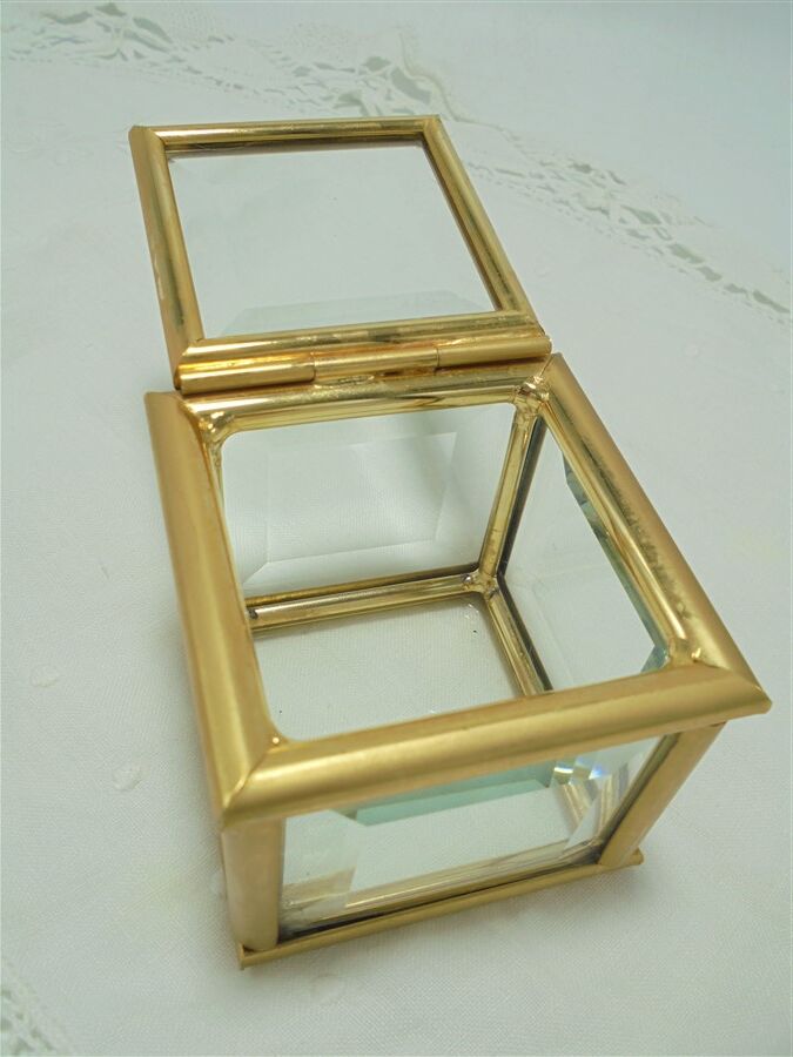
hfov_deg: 48.2
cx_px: 396
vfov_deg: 61.7
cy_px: 528
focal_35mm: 29
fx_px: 886
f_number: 3.7
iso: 100
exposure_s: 1/100
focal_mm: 5.3
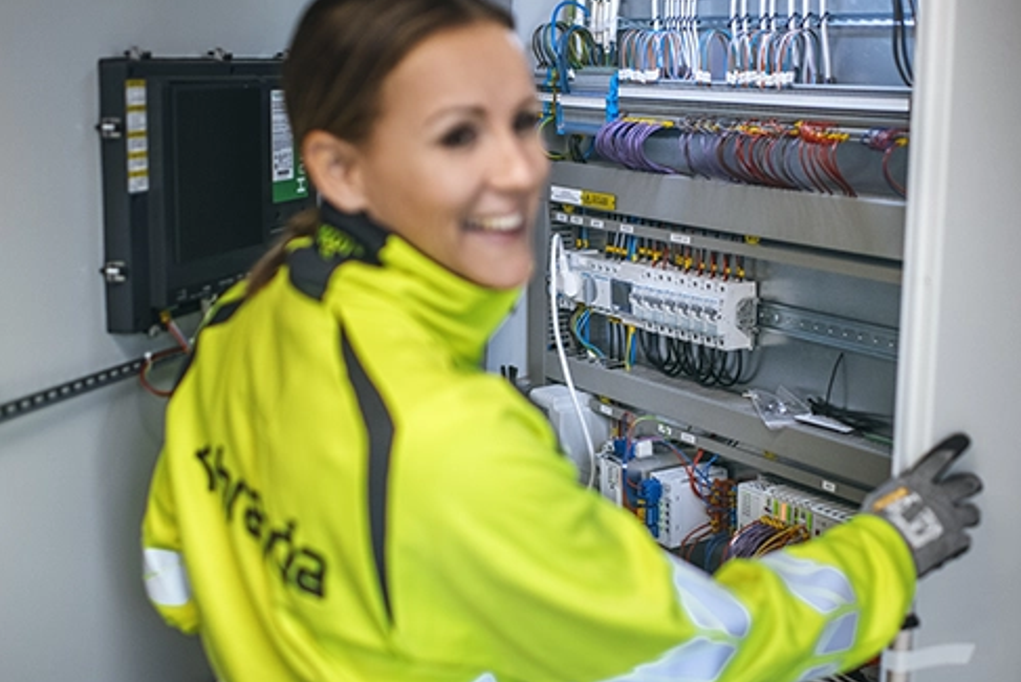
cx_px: 590
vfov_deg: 26.5
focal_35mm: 51
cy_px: 320
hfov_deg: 38.8
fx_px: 1447
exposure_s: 1/1250
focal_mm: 35
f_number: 2
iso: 800
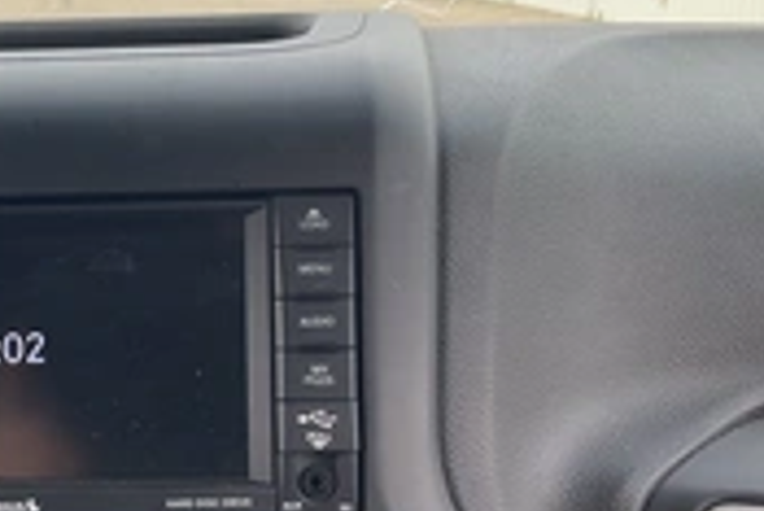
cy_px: 319
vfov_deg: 19.7
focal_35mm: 69
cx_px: -31
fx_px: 1466
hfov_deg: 27.3
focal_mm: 3
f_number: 1.8
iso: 20
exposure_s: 1/148
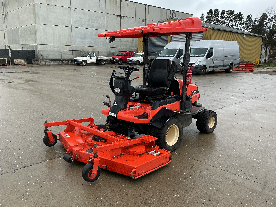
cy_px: 104
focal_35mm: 29
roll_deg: -1.6
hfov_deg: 61.7
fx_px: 231
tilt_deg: -12.9
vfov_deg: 48.2
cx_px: 138
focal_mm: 3
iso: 25
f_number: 1.8
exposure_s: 1/126
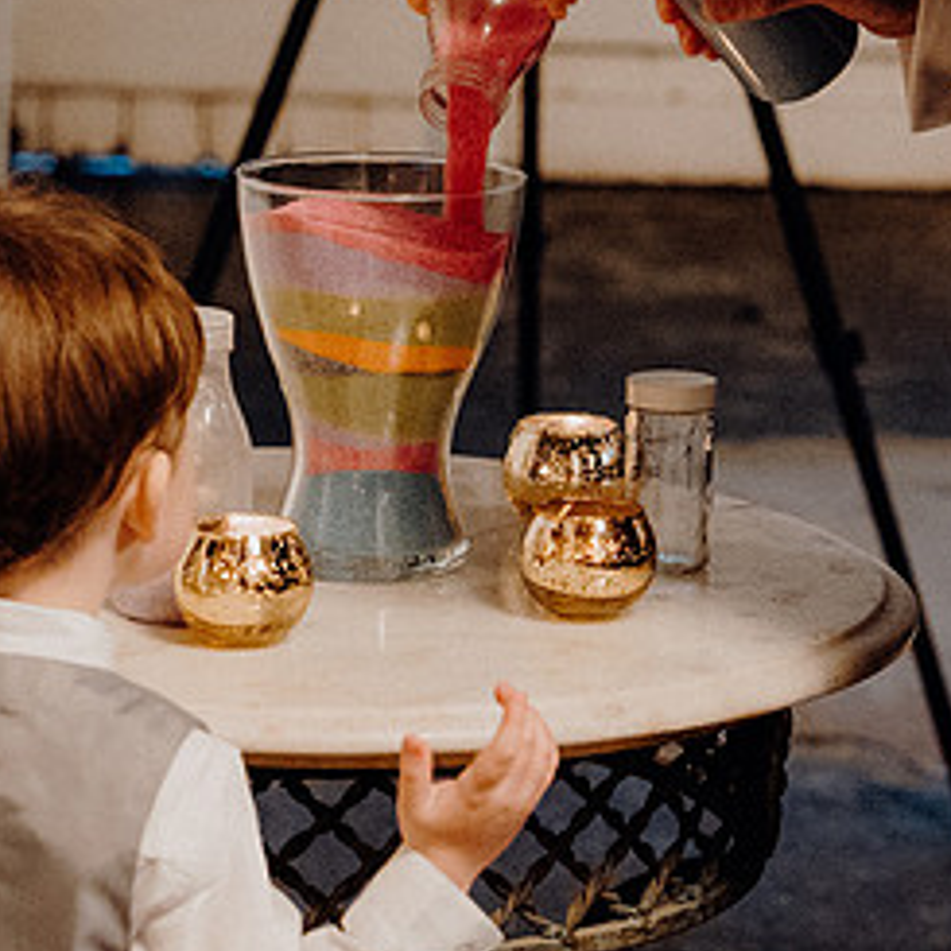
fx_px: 5315
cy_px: 444
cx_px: 330
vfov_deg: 10.2
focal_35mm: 171
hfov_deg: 10.2
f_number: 3.5
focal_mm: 57
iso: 5000
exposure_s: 1/160
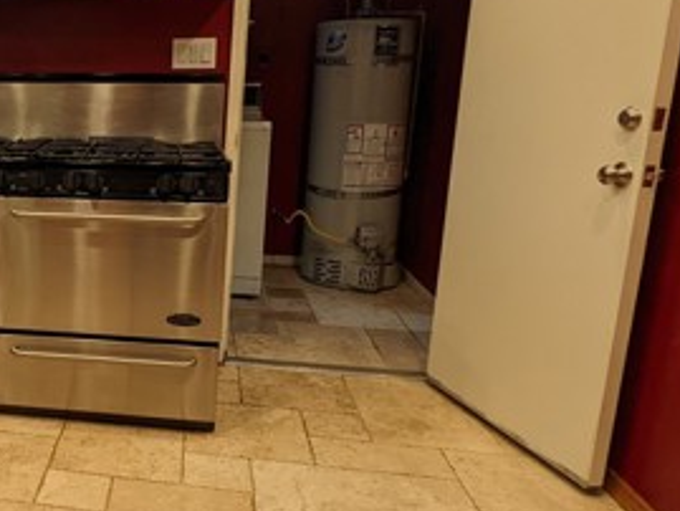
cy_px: 245
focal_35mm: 38
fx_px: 747
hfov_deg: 43.4
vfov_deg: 37.7
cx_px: 33
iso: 90
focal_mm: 2.22
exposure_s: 1/120
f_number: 2.2
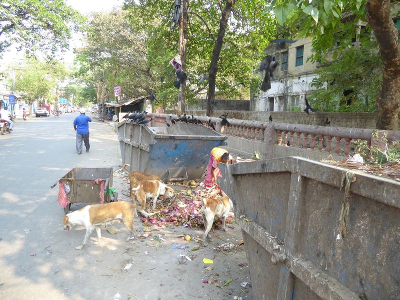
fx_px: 289
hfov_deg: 69.4
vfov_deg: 54.9
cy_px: 150
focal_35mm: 25
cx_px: 200
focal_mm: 4.3
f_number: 3.3
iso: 80
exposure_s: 1/60
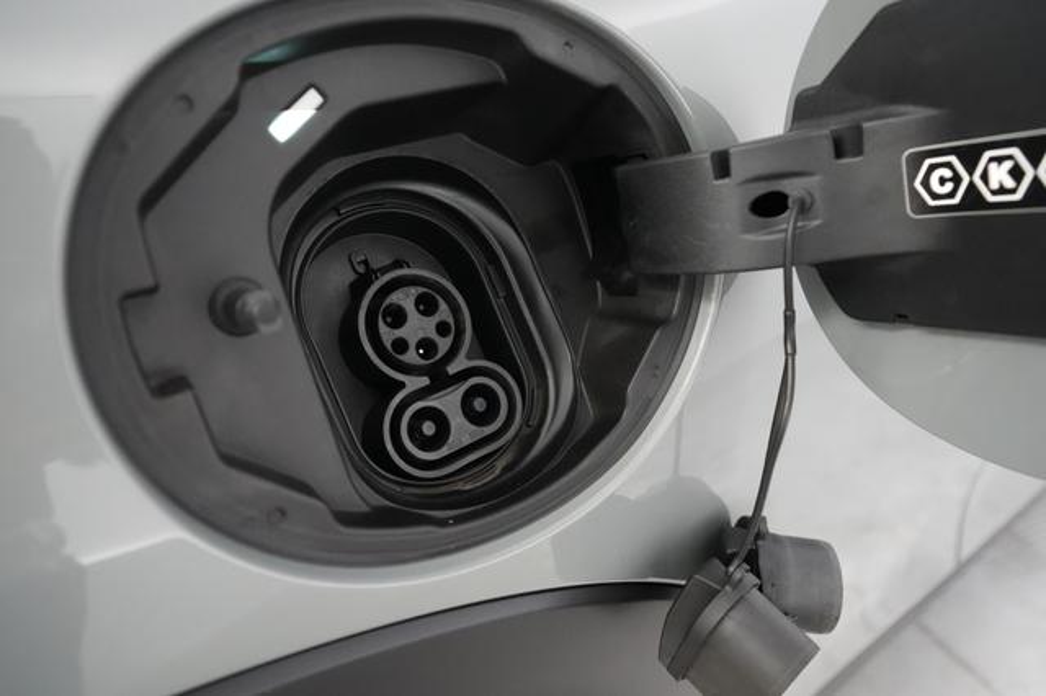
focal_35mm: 24
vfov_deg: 53.1
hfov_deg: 73.8
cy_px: 348
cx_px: 523
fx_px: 697
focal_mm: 24
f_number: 4.5
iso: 12800
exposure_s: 1/125
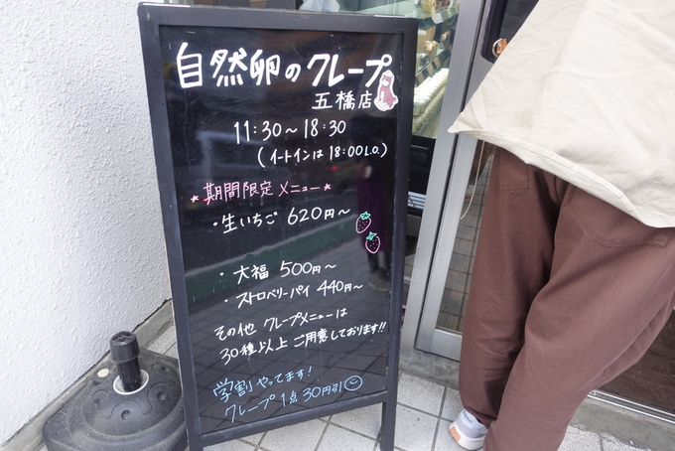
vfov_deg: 53.2
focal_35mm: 24
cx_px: 338
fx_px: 450
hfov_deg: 73.7
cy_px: 226
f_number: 3.5
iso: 125
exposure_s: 1/40
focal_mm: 9.4
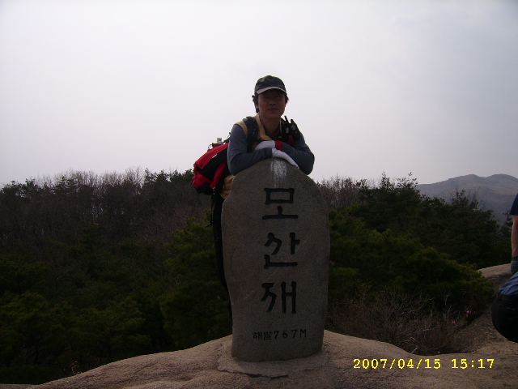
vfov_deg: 40.7
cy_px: 194
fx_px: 524
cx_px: 259
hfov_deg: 52.6
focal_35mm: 35
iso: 50
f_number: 5.8
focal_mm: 5.95
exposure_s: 1/771
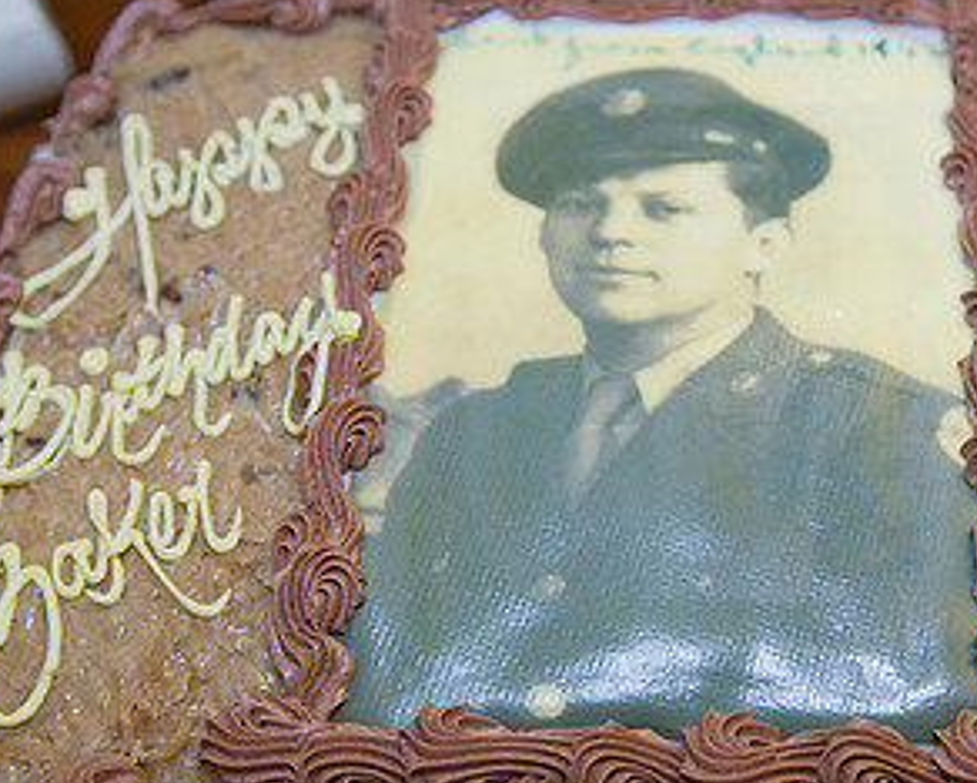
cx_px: 709
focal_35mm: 54
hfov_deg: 34.1
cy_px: 432
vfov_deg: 28.1
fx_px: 1562
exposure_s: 1/100
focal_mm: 29
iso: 200
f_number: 3.5
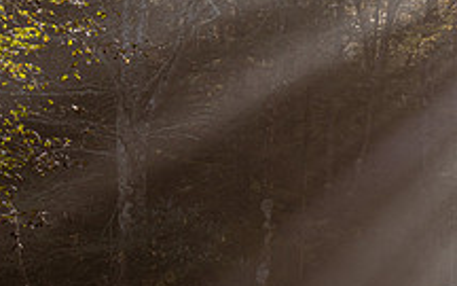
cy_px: 46
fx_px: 1706
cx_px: 514
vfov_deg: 9.5
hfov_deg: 14.9
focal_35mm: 137
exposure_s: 1/20
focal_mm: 50
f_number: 22
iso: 100
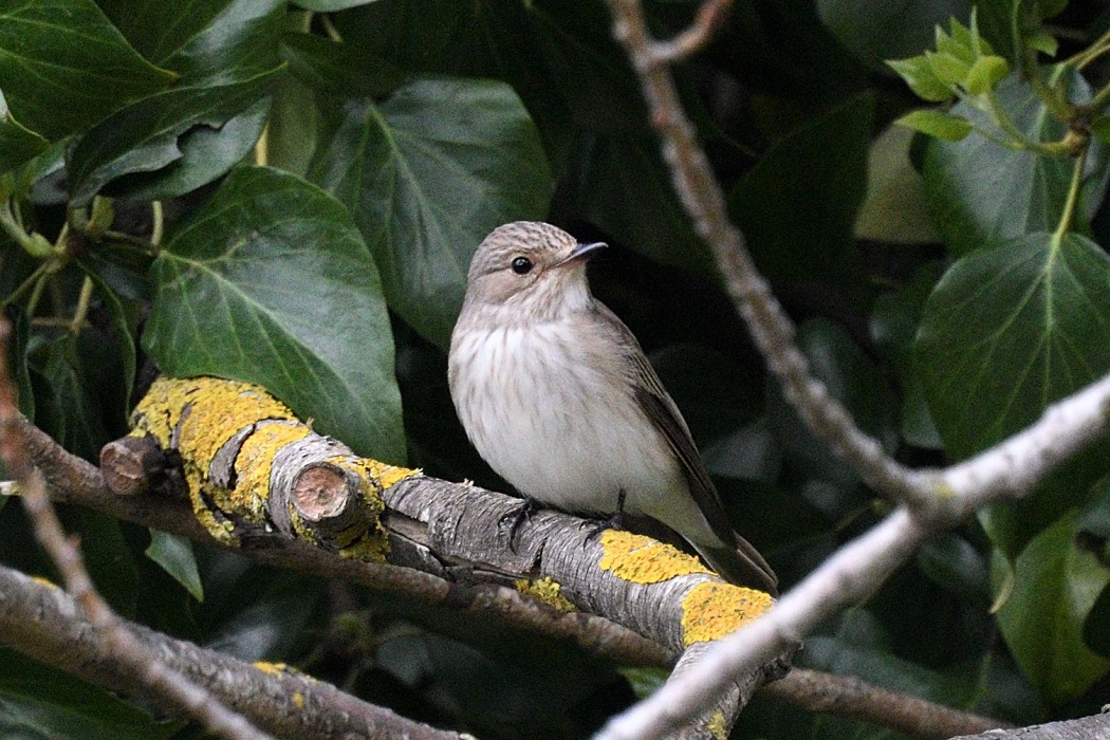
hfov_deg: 3.3
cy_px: 370
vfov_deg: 2.2
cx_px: 555
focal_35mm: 630
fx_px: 19423
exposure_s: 1/1600
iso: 2000
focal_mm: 420
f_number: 5.6
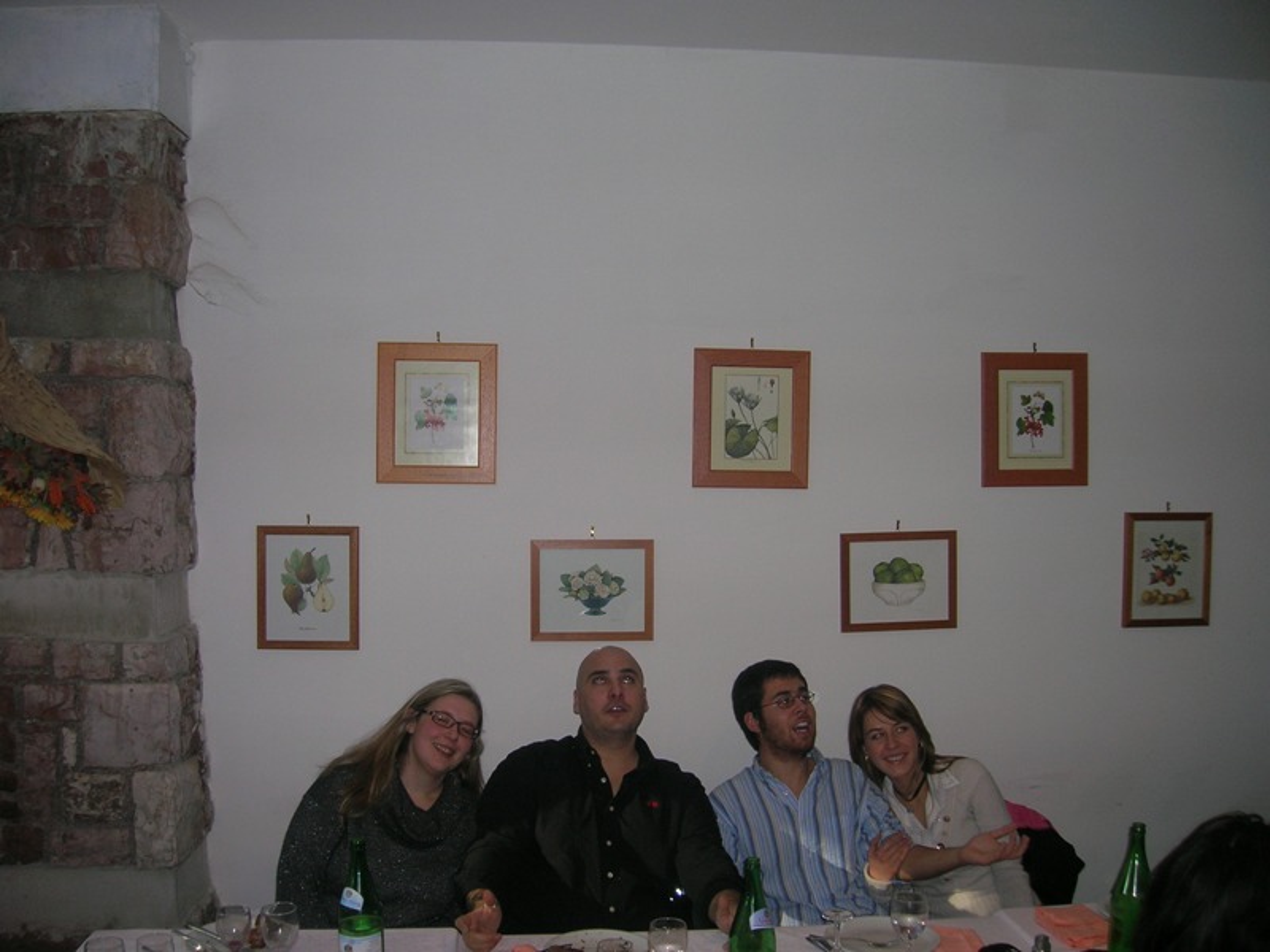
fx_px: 1247
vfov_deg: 41.8
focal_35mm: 34
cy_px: 476
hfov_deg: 54.0
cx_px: 635
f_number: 2.9
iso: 52
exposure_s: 1/60.1
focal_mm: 5.7
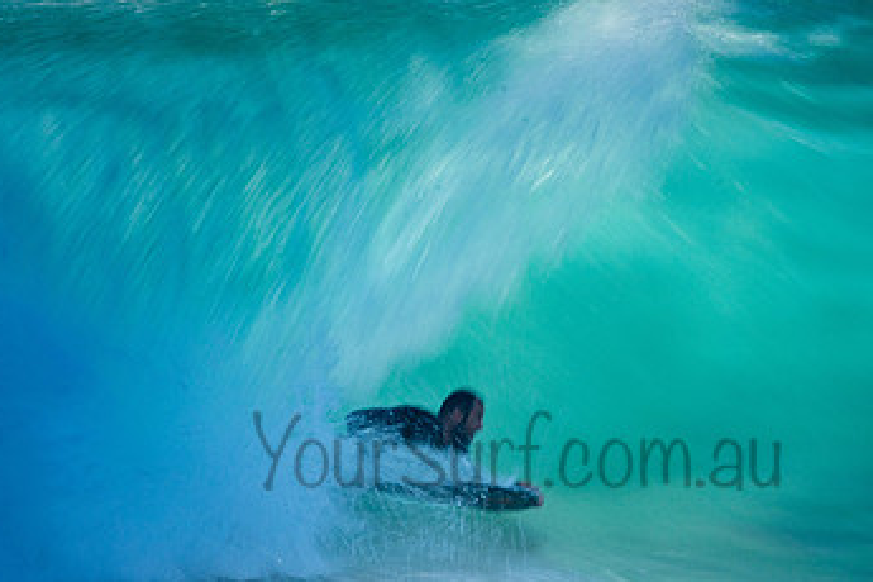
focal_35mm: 1262
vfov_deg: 1.1
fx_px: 30601
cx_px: 514
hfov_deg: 1.6
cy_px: 429
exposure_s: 1/25
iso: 100
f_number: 25
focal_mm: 500
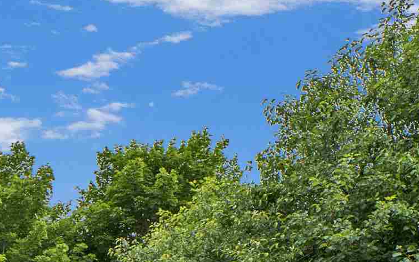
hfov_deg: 25.2
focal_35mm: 69
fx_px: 788
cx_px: -141
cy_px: 618
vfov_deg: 13.8
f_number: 3.5
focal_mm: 8
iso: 200
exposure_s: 1/200
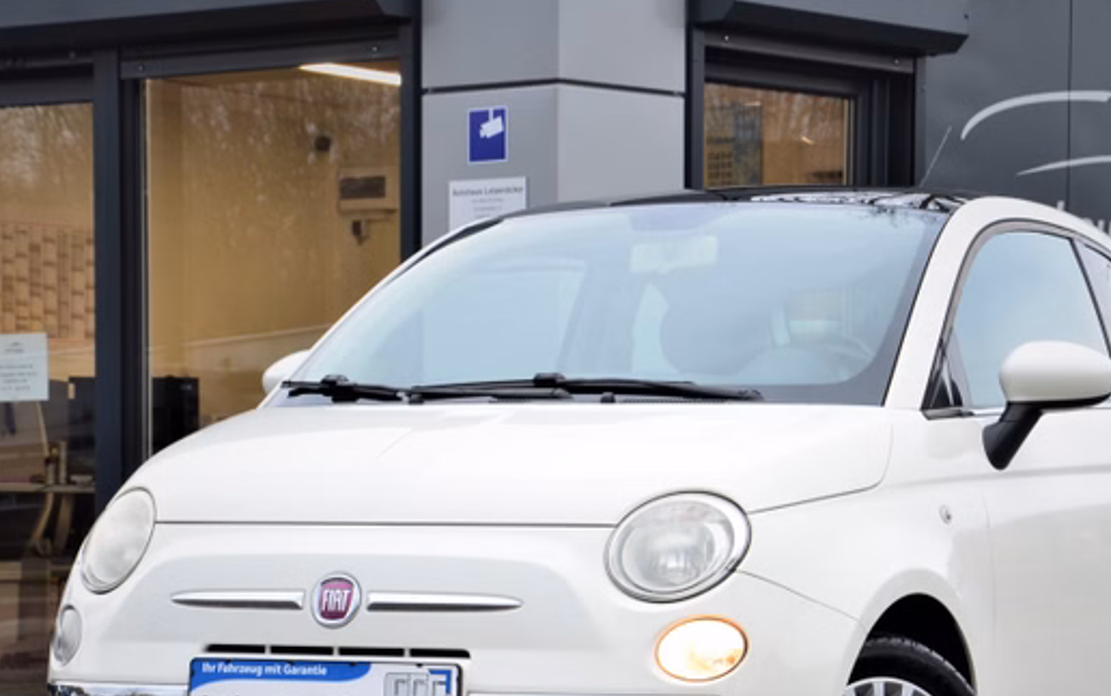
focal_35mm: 123
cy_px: 547
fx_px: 3726
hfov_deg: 16.9
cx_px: 652
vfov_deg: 10.6
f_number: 9
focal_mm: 52
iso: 400
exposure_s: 1/25
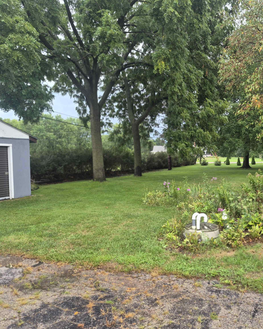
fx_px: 292
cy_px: 165
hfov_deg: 48.0
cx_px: 166
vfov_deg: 58.8
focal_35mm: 30
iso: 40
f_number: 1.8
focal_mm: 5.4
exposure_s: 1/180
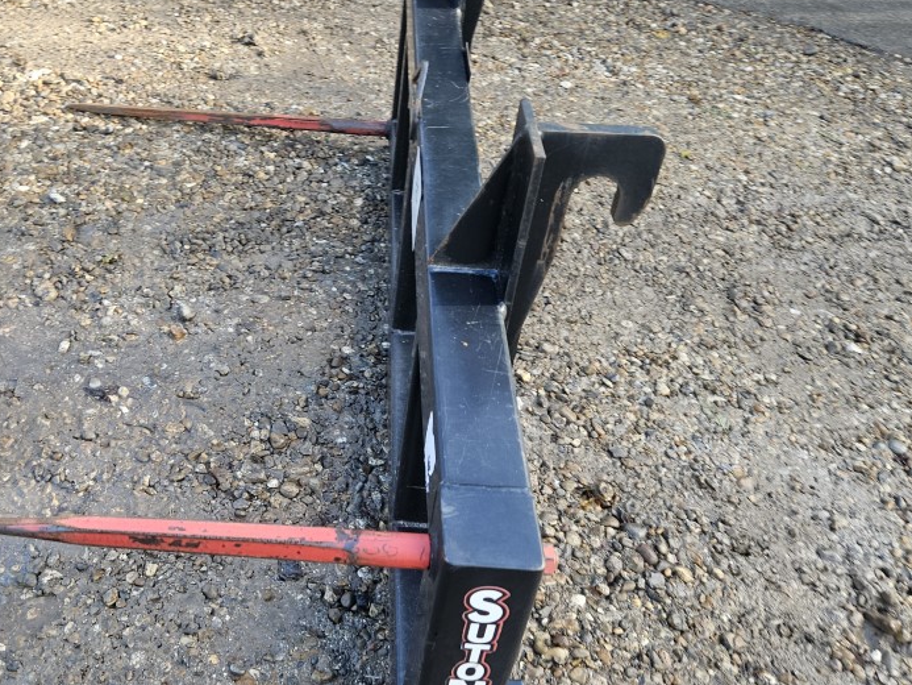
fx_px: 896
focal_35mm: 34
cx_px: 312
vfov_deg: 41.8
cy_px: 354
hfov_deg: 53.0
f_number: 1.8
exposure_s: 1/190
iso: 64
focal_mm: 5.4
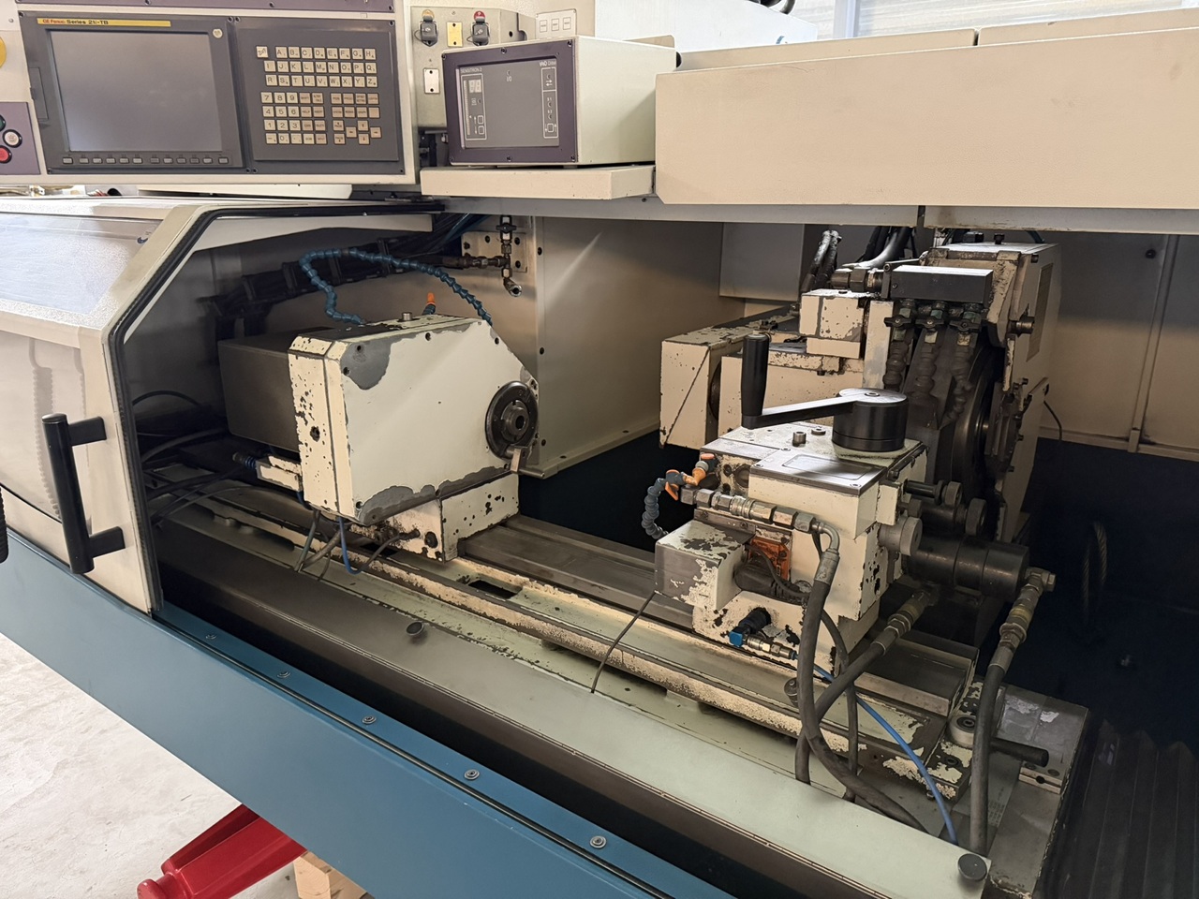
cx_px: 600
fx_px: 831
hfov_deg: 71.6
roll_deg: +0.1
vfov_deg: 56.8
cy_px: 450
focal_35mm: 24
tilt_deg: -18.7
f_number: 1.78
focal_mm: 6.76
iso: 800
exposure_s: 1/43
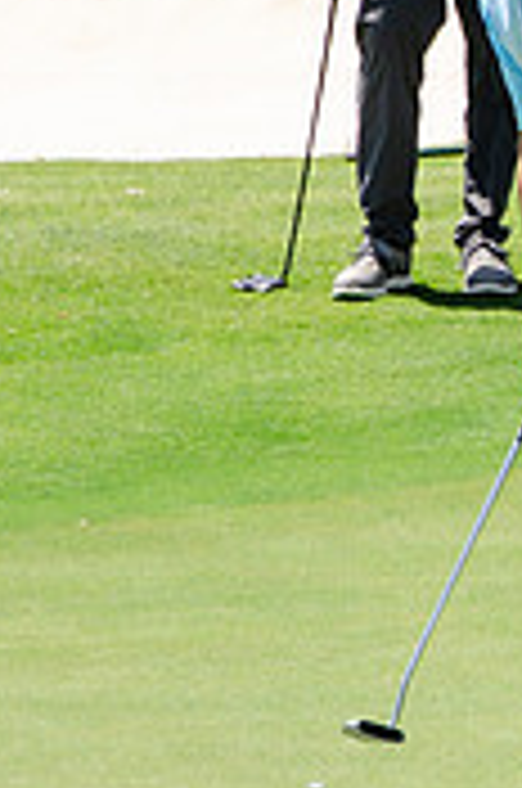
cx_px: 572
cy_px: 257
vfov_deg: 4.9
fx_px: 9280
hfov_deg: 3.2
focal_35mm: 425
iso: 400
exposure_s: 1/1000
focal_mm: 110
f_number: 8
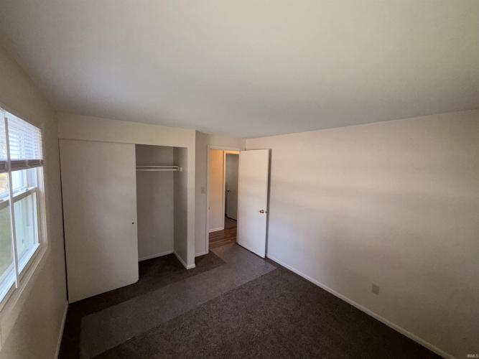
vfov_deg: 85.7
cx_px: 240
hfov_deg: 102.1
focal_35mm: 14
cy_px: 180
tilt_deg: -4.6
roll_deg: -1.4
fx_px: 194
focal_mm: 2.22
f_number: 2.2
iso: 160
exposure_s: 1/64
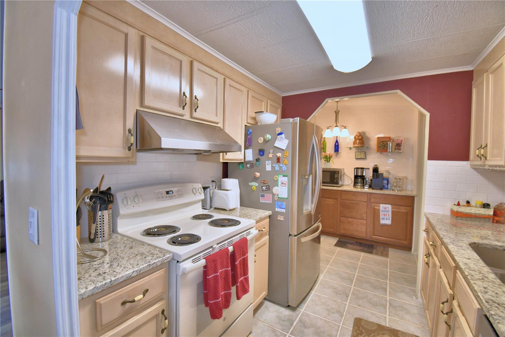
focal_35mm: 15
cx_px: 252
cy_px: 168
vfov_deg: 77.3
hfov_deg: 100.4
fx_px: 210
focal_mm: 10
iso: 200
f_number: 4.5
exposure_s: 1/60
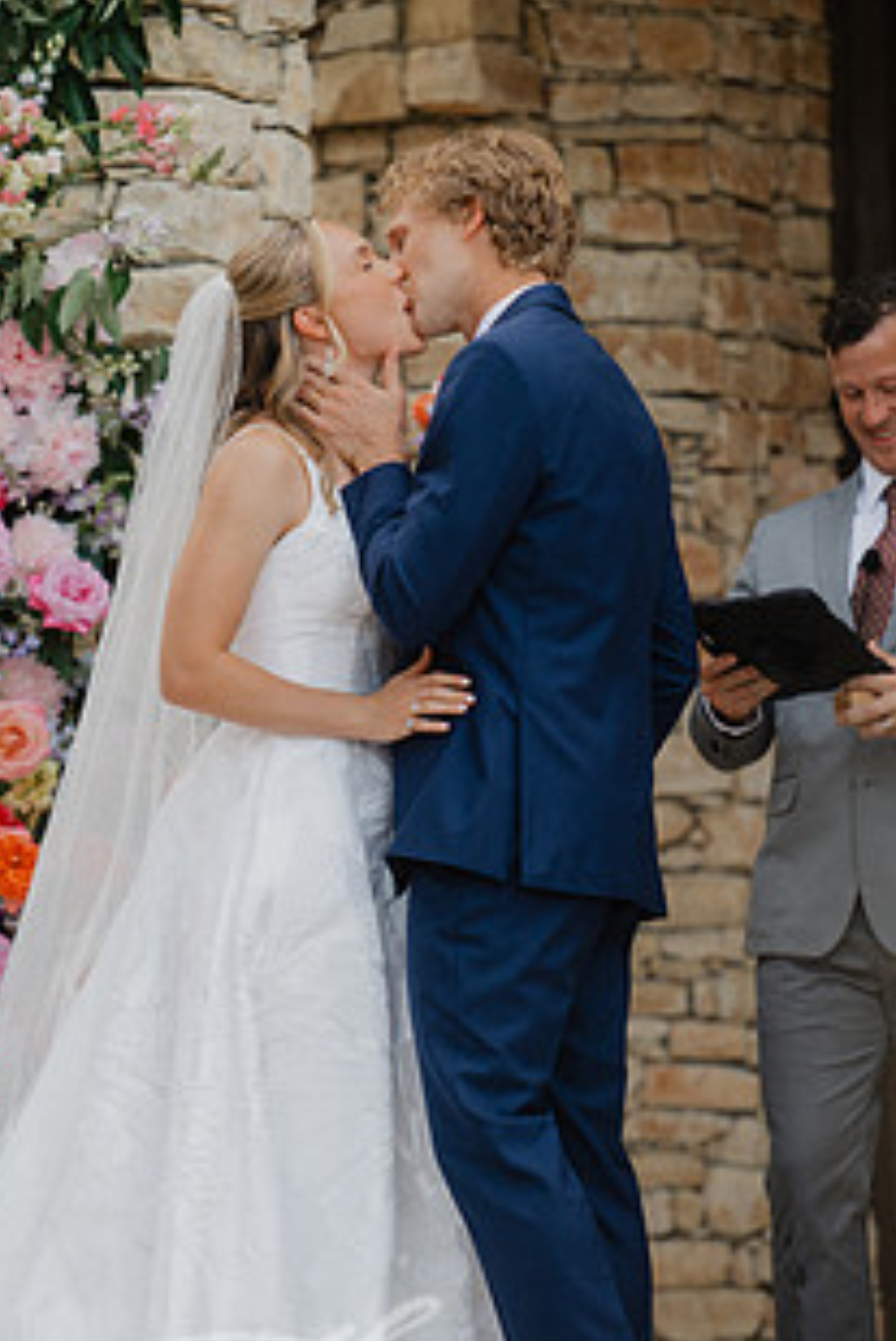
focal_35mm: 232
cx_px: 312
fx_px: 8651
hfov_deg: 5.9
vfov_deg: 8.9
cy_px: 627
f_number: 2.8
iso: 200
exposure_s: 1/800
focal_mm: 160
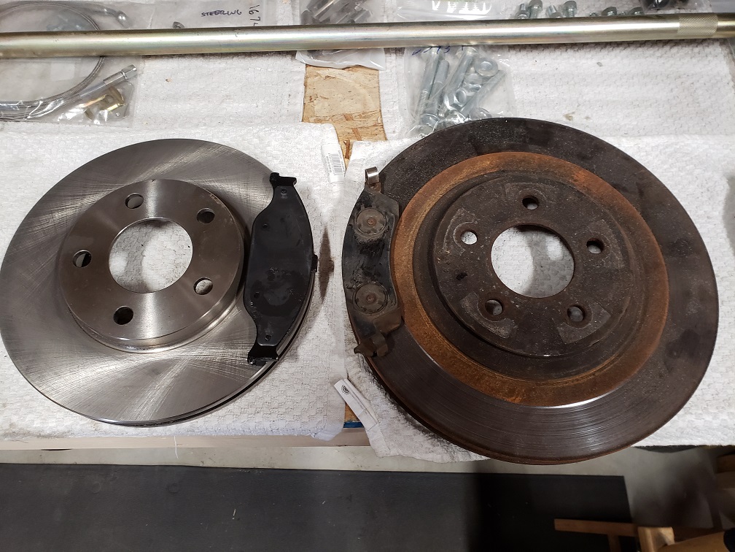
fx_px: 552
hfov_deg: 67.3
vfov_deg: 53.1
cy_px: 276
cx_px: 368
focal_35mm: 26
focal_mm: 4.3
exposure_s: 1/40
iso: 320
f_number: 2.4
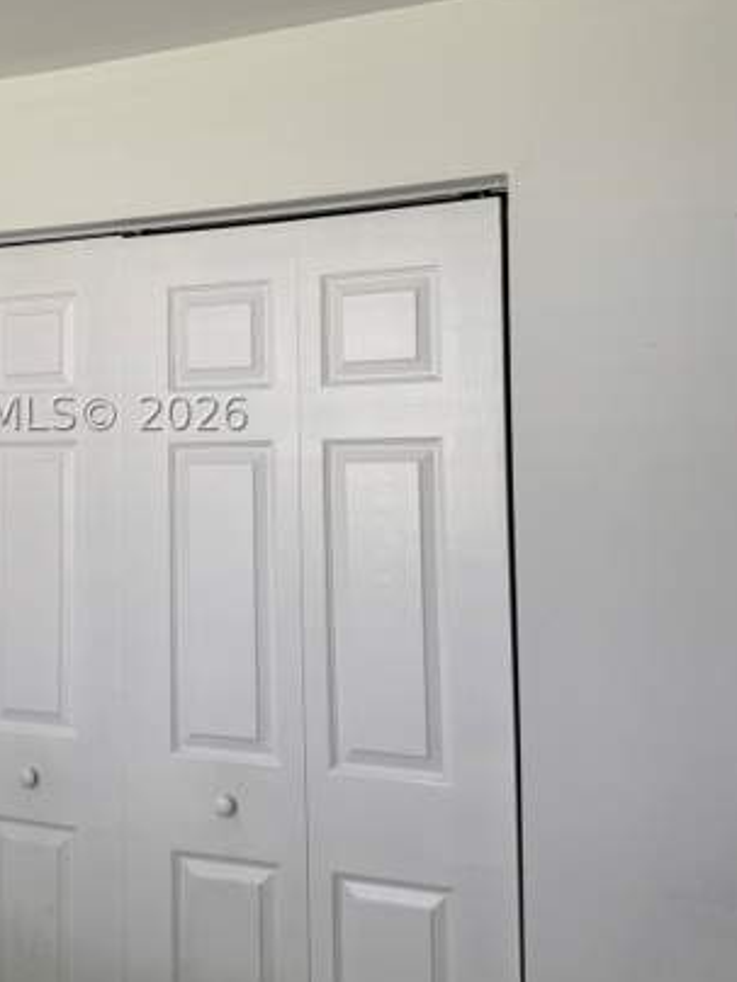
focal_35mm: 38
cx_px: 190
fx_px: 1079
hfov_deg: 36.9
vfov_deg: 48.8
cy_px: 413
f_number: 1.78
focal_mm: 6.76
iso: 64
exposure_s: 1/173
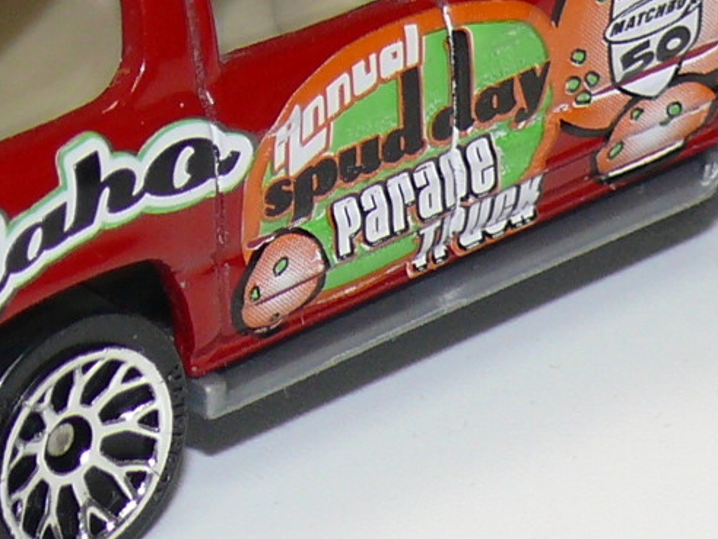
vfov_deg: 4.1
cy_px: -93
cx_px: 289
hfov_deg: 5.5
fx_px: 7426
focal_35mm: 358
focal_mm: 14
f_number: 4
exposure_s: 1/30
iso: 100
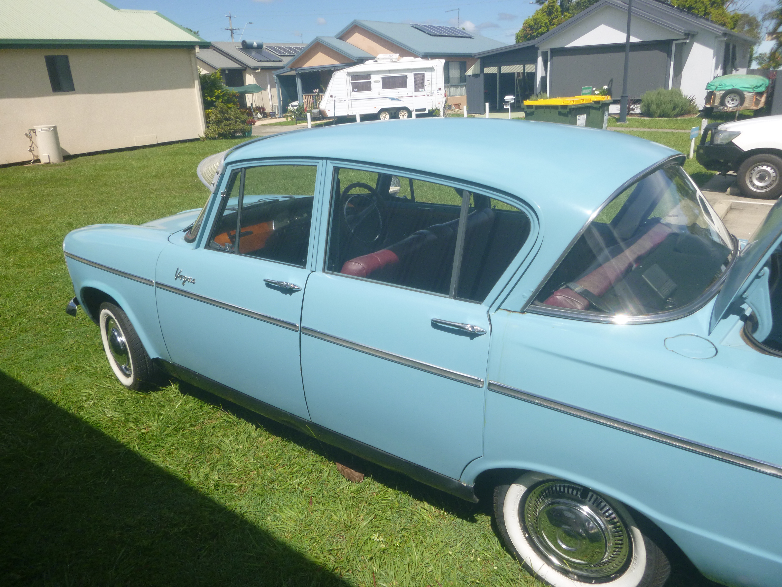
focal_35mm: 25
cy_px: 294
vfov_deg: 54.9
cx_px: 391
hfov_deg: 69.4
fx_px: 565
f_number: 3.9
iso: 100
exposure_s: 1/640
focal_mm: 4.5
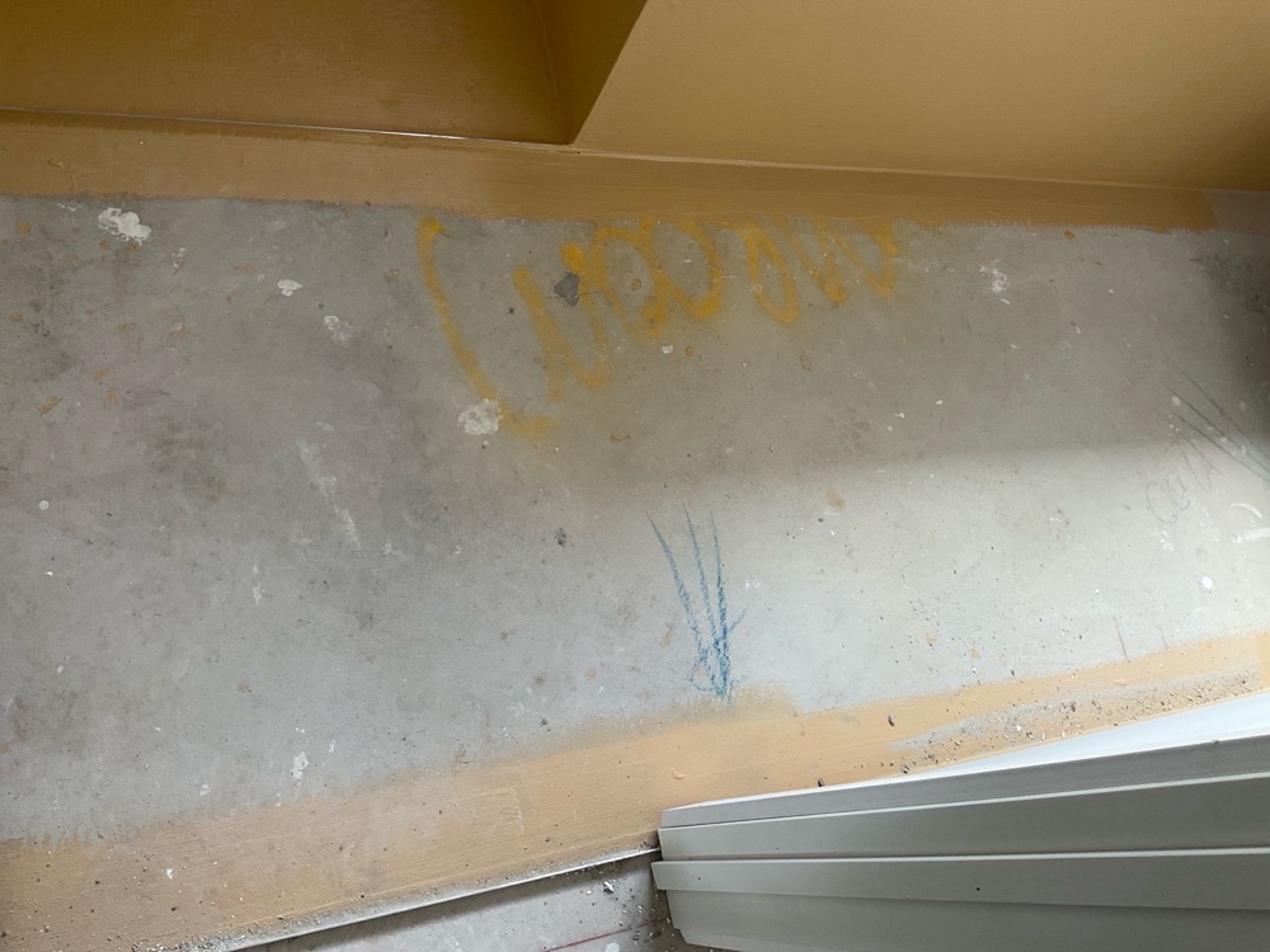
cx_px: 635
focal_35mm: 29
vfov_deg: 48.2
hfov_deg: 61.7
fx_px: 1064
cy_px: 476
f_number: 1.8
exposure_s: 1/50
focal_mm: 3
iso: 40
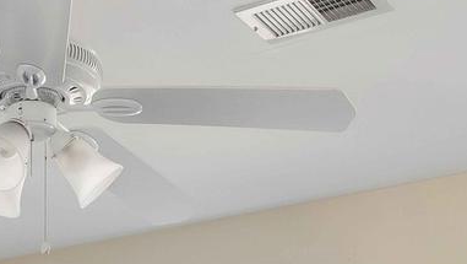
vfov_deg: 11.9
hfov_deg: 23.3
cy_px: 543
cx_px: 83
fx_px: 1115
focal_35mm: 90
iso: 160
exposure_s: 1/25
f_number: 8
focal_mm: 16
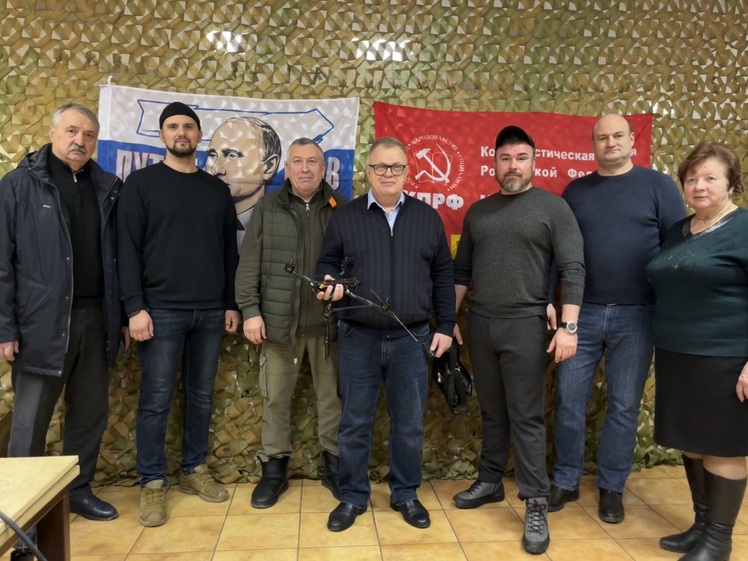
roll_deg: -1.1
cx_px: 374
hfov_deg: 67.3
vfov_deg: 53.1
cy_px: 280
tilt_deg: -4.2
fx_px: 562
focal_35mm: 26
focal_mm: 5.1
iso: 400
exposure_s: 1/50
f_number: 1.6
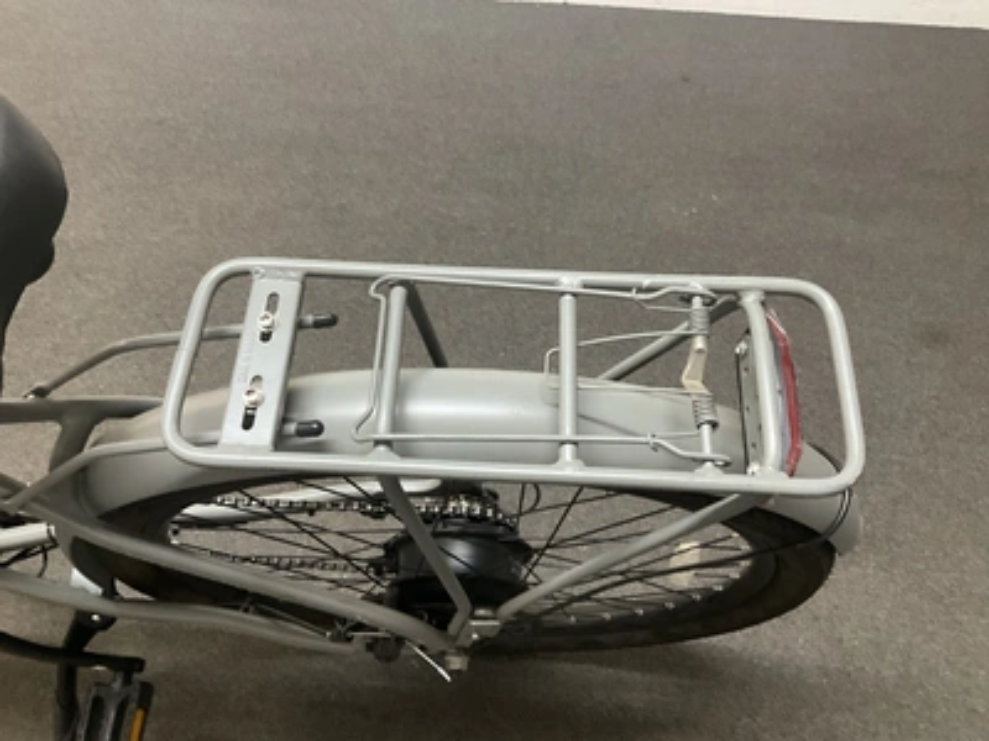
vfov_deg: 48.2
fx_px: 829
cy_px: 370
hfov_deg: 61.7
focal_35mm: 29
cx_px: 494
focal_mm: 3
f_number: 1.8
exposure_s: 1/30
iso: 320
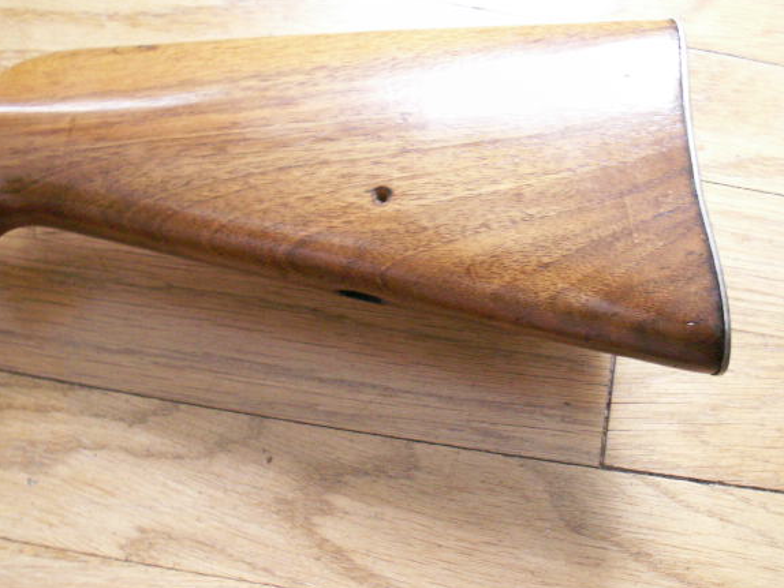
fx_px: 884
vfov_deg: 36.8
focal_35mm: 39
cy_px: 277
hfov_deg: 47.8
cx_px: 414
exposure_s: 1/3
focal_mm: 5.86
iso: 160
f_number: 2.8
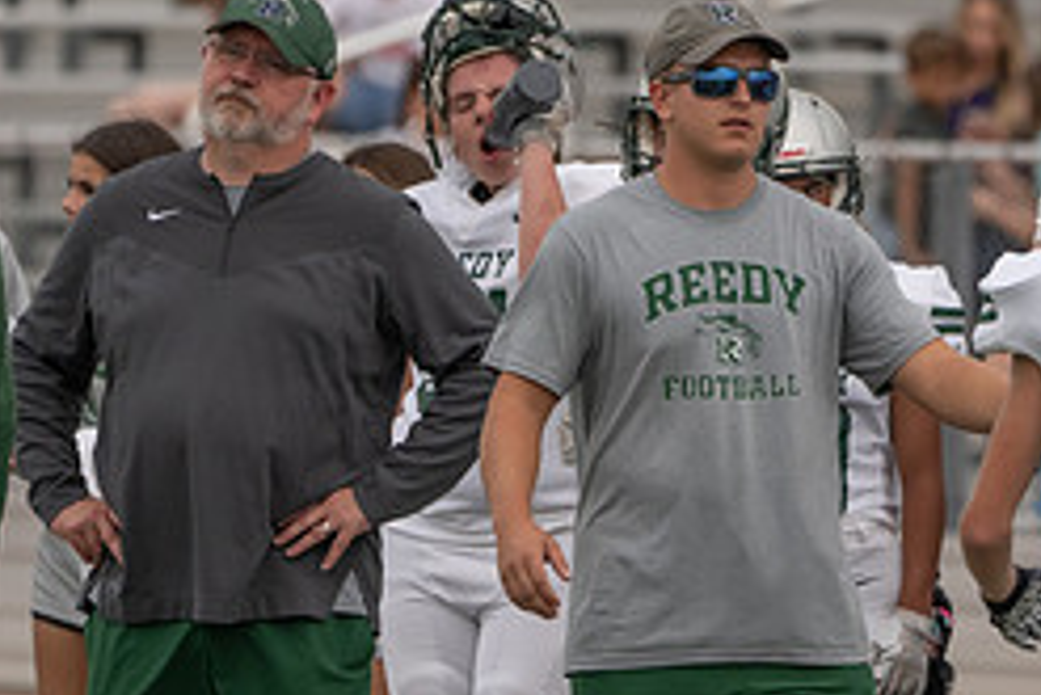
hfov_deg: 2.2
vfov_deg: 1.5
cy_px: 406
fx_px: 27225
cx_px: 645
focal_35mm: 941
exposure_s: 1/1000
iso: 800
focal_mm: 400
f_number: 5.6
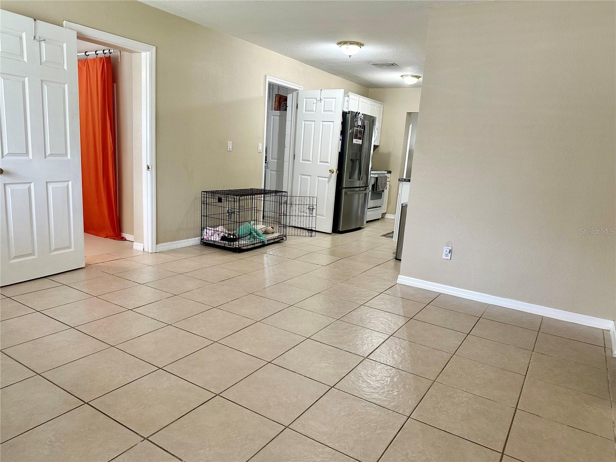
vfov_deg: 56.8
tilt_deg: -11.2
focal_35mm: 24
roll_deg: -4.0
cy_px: 231
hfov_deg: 71.6
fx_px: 427
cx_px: 308
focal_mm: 6.86
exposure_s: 1/60
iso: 160
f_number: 1.78
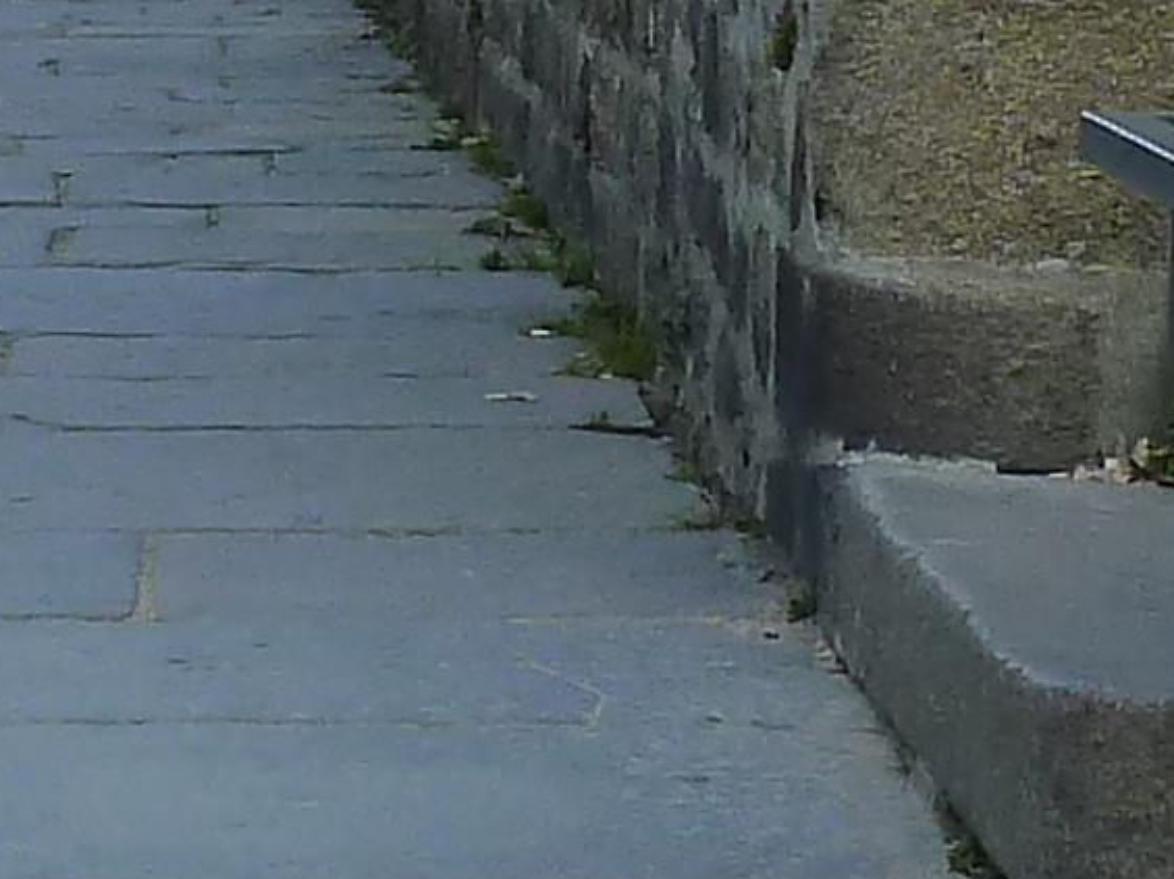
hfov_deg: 7.9
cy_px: -345
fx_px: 8406
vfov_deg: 5.9
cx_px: -397
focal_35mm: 248
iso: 125
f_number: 4
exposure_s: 1/250
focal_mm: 5.7
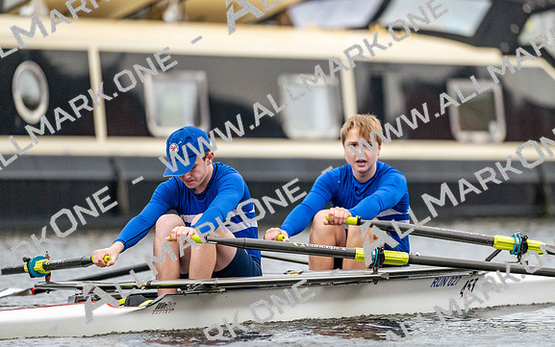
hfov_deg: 5.1
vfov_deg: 3.2
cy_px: 175
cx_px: 278
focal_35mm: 410
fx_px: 6203
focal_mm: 400
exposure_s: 1/2000
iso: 5000
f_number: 4.5
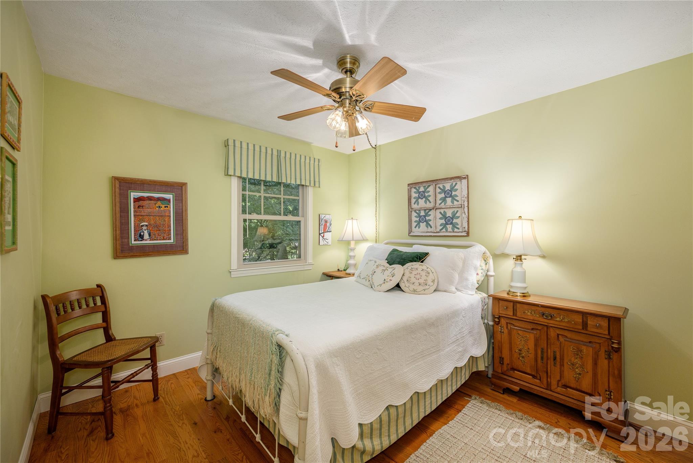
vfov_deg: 81.3
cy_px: 232
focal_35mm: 14
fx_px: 270
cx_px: 346
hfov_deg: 104.2
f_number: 7.1
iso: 320
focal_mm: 14
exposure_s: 1/60
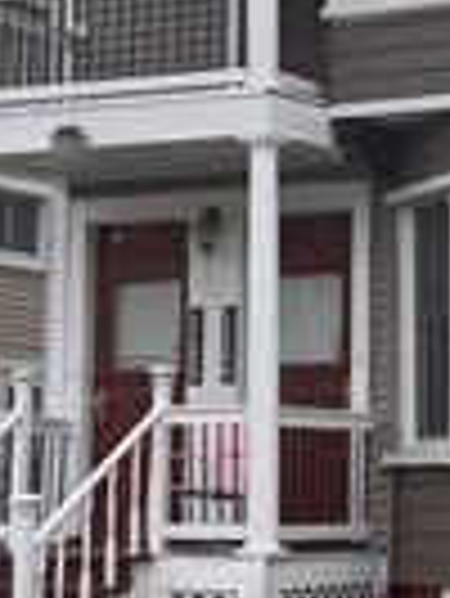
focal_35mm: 120
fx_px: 2077
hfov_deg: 12.2
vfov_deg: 16.4
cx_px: 468
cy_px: 303
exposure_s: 1/1980
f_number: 1.78
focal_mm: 6.76
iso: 80
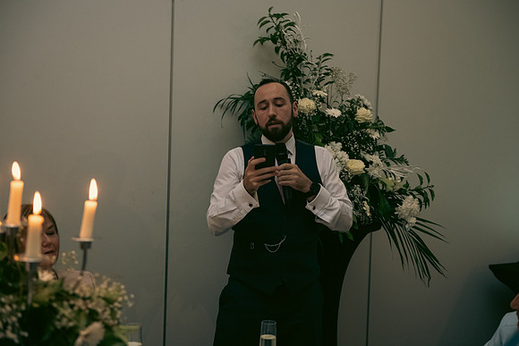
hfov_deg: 33.4
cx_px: 260
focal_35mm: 60
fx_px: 865
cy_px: 173
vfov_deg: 22.6
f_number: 3.5
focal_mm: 60
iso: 2000
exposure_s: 1/160
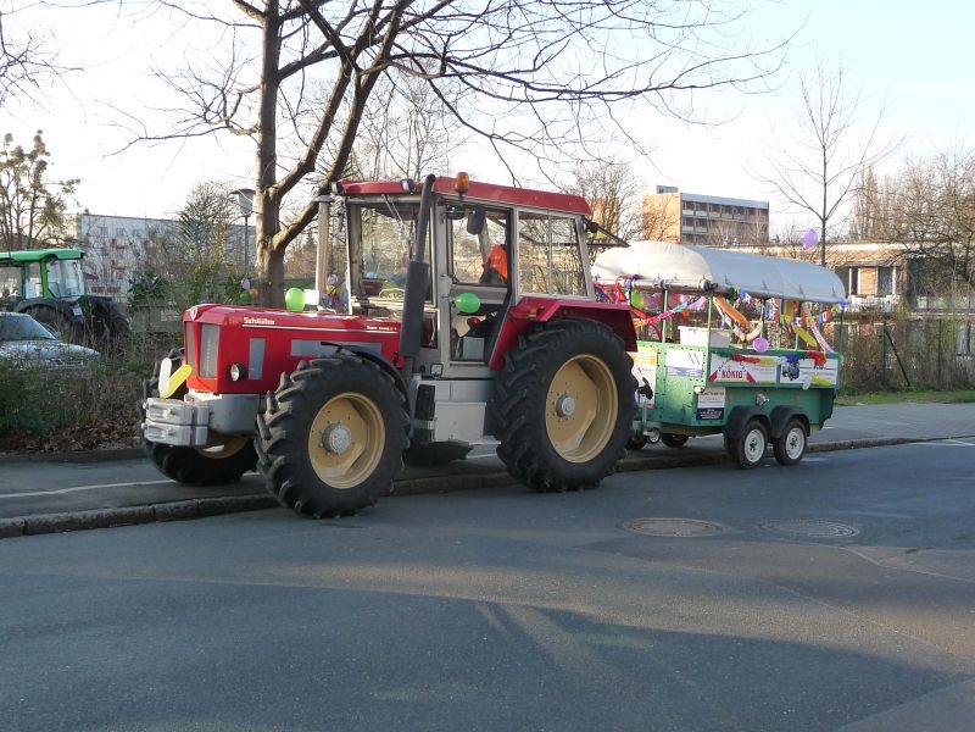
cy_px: 366
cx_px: 488
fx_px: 1267
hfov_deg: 42.1
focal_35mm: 45
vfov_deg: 32.2
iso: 160
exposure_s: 1/160
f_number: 4.1
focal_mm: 7.6
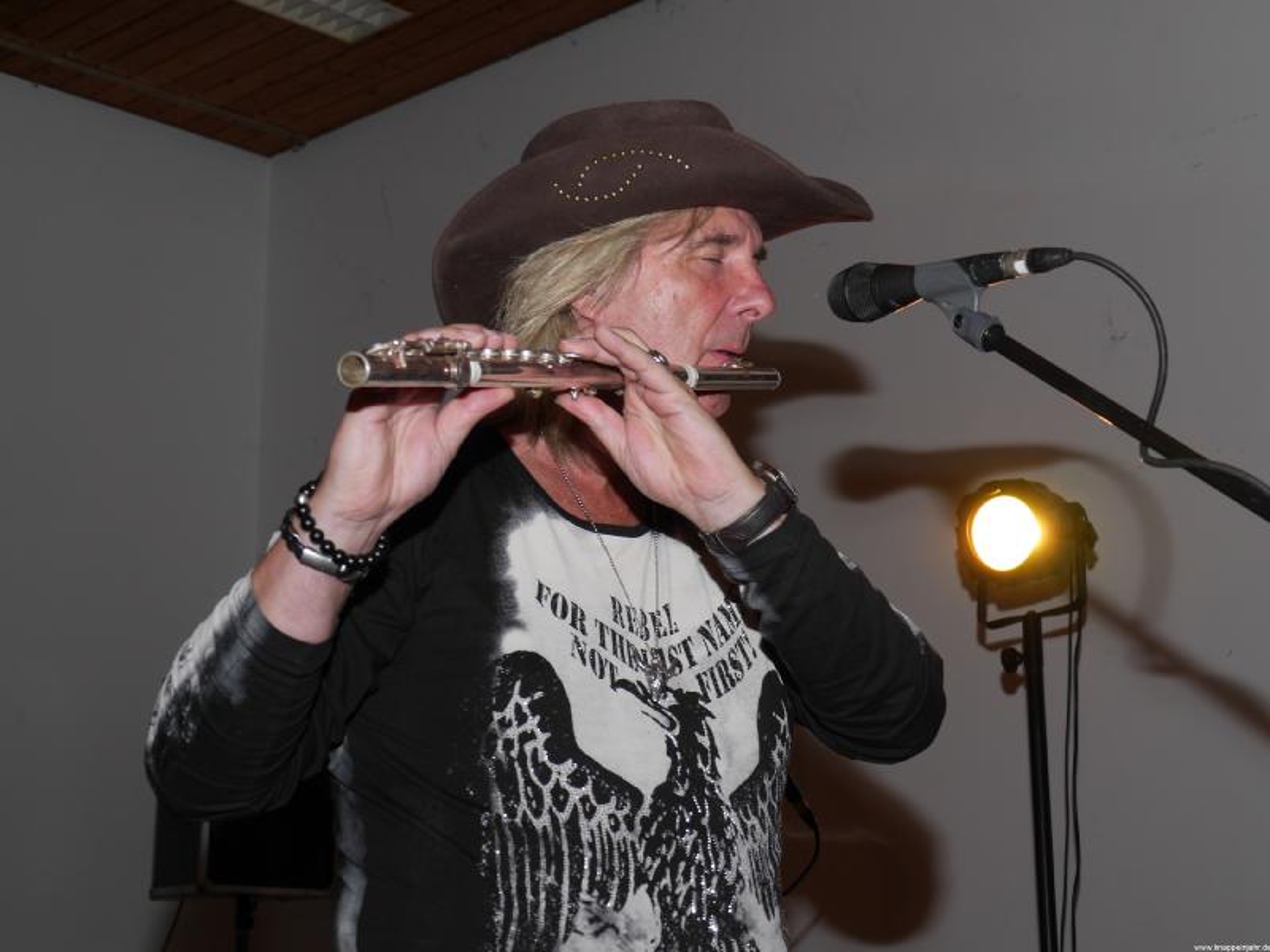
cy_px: 476
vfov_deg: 29.1
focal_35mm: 50
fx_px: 1834
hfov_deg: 38.2
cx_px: 635
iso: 200
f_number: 4.7
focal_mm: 25
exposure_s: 1/60
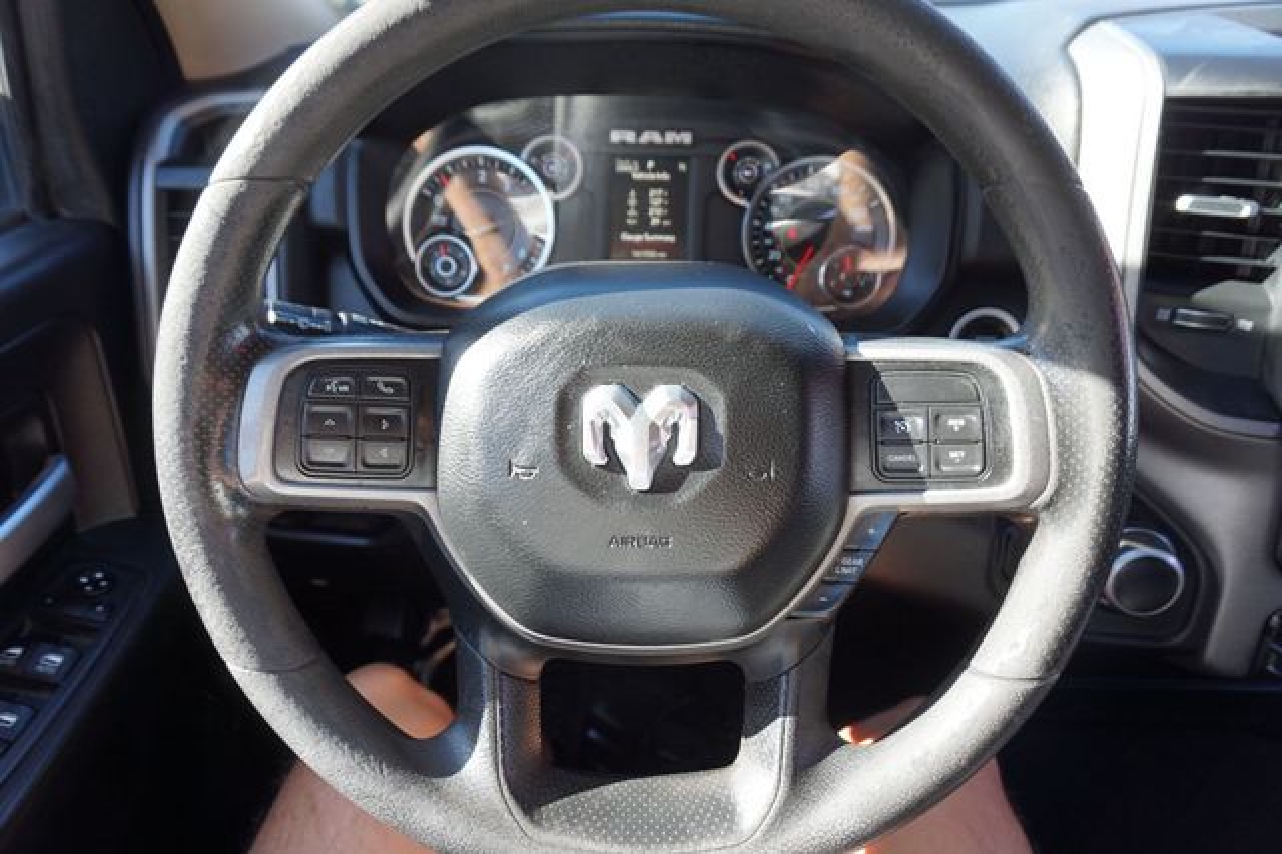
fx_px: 854
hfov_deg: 73.8
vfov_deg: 53.1
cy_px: 427
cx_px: 641
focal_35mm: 24
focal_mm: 16
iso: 100
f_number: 4
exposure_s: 1/60
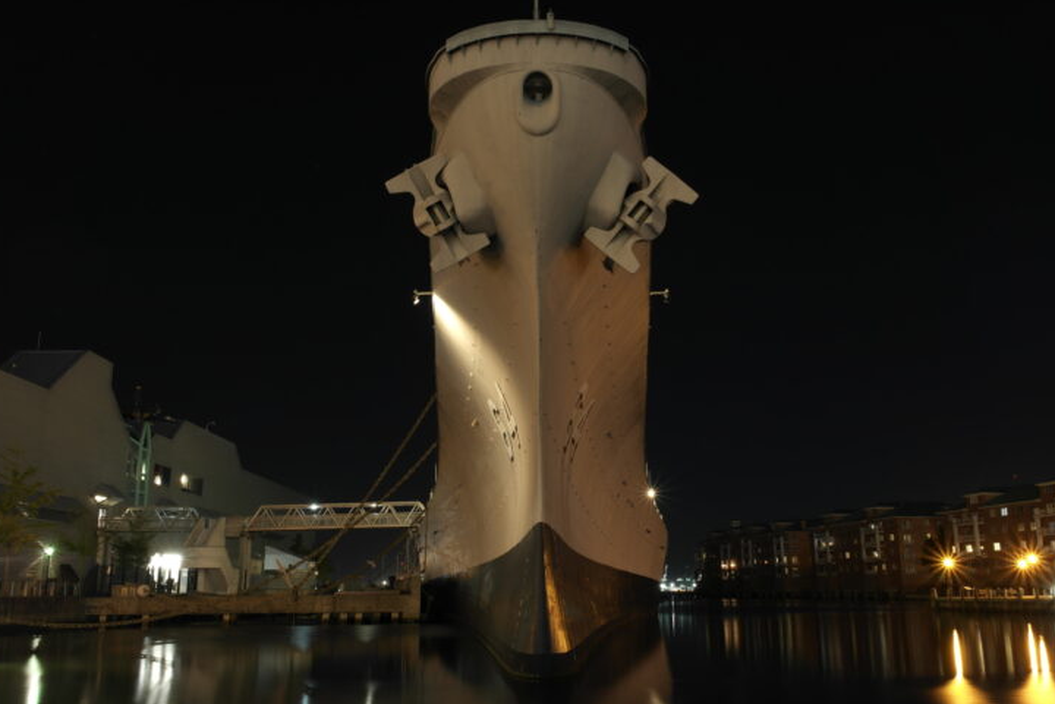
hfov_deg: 58.7
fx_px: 938
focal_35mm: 32
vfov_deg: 41.1
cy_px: 355
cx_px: 542
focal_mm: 20
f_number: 14
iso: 100
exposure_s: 30
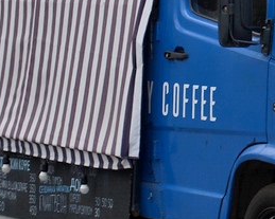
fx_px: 2018
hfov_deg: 7.7
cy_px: -66
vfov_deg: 6.2
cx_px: 334
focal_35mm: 248
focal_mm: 38
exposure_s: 1/200
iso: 200
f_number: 7.1
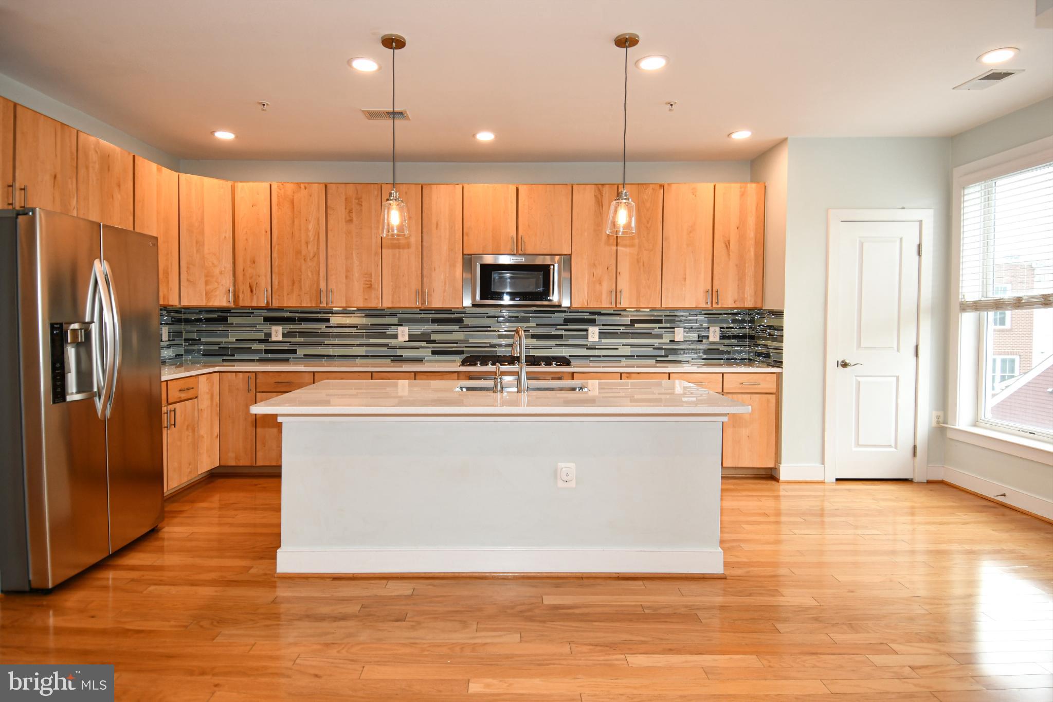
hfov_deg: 90.0
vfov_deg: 67.4
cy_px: 351
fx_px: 526
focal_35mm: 18
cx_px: 526
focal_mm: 12
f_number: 4
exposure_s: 1/60
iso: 200
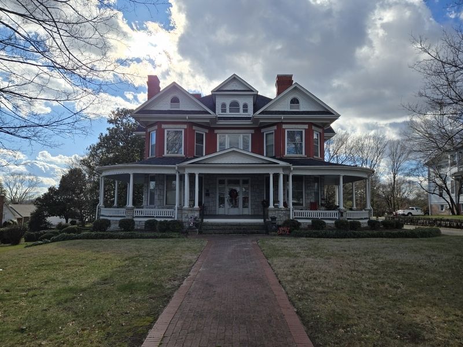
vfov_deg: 58.9
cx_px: 232
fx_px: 308
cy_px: 174
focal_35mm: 23
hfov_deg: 73.9
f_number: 1.8
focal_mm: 5.4
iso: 25
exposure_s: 1/4185
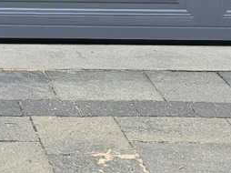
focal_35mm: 145
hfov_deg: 12.7
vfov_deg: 8.6
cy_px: -342
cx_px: -156
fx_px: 967
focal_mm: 5.4
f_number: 1.8
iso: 64
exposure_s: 1/2000
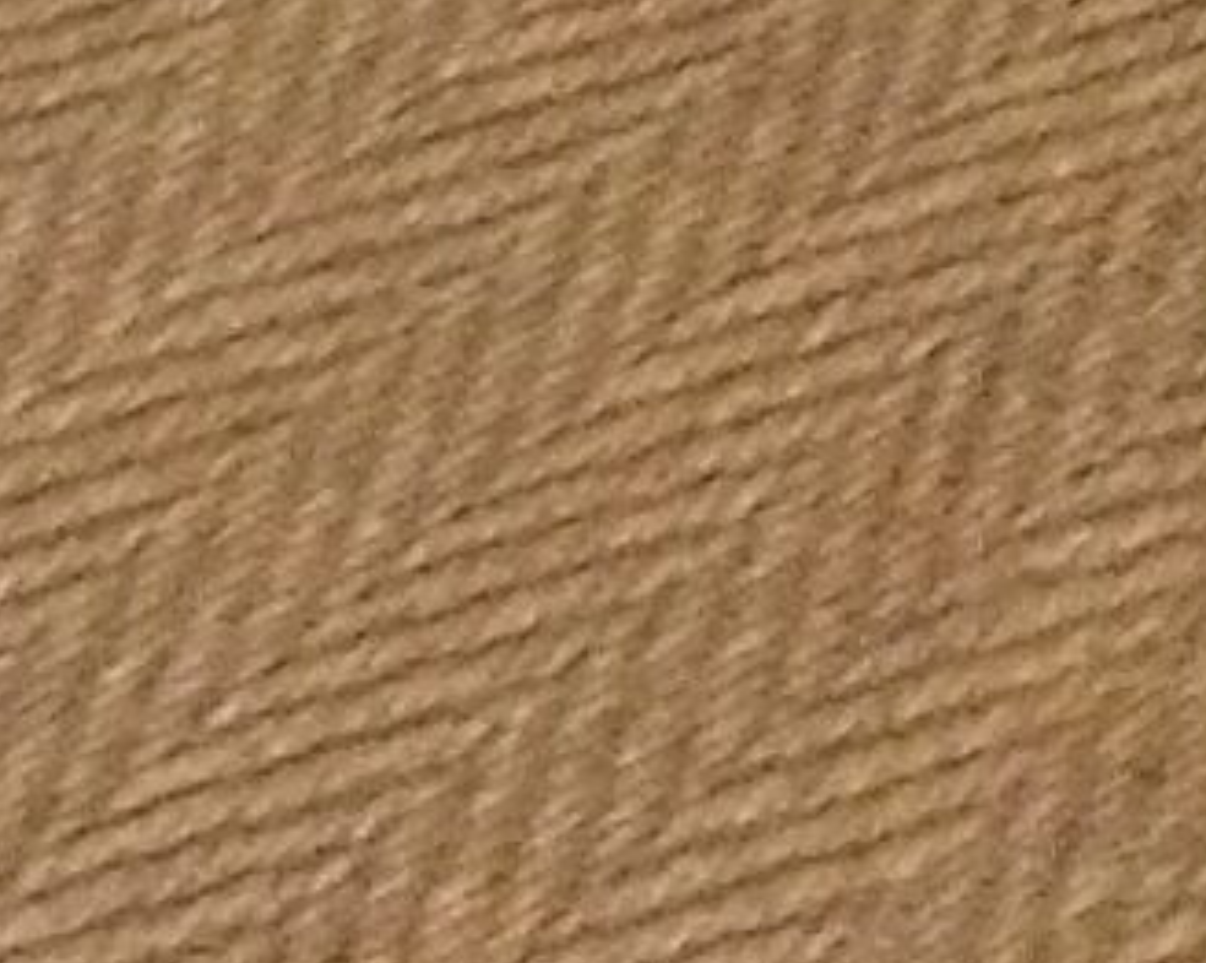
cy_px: -187
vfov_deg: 4.5
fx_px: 12128
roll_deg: -2.3
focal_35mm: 340
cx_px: -2949
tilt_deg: -40.8
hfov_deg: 5.2
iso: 320
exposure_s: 1/20
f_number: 2.4
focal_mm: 4.28
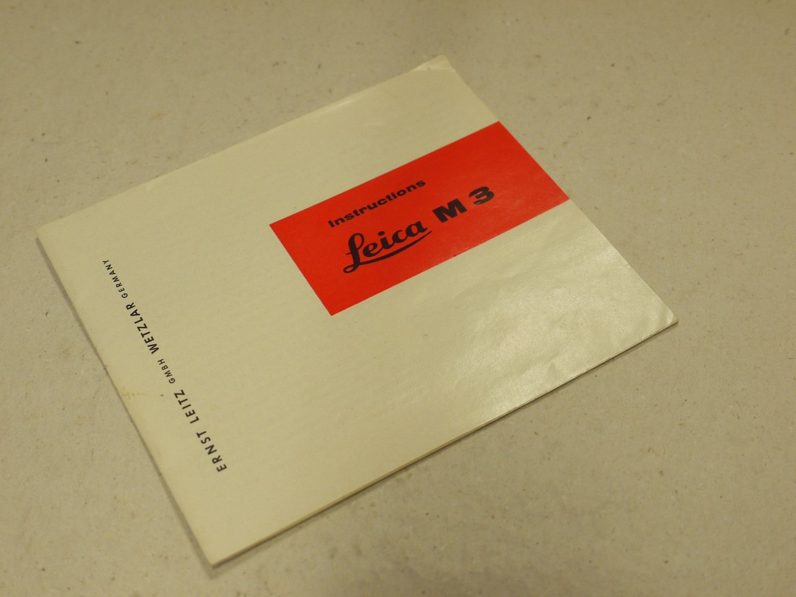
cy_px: 298
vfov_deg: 28.0
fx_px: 1196
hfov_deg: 36.8
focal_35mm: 52
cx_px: 398
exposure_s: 1/160
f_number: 5
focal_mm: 26
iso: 800
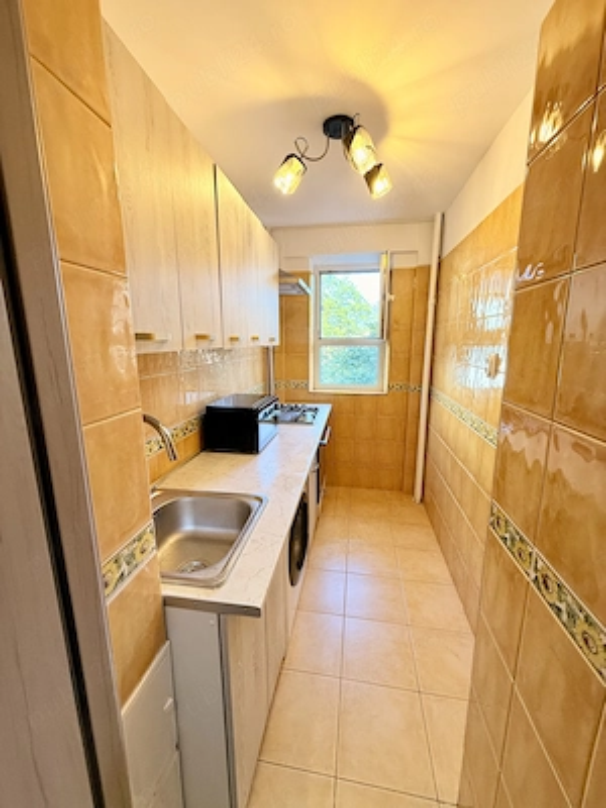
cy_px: 404
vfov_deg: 102.1
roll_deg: -0.2
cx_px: 303
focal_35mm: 14
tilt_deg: -11.0
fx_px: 327
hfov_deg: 85.7
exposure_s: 1/100
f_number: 2.2
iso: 160
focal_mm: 2.22
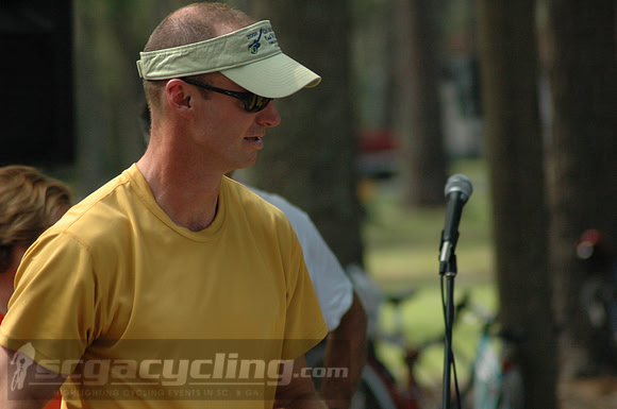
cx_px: 308
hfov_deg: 6.6
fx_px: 5391
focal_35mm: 315
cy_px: 204
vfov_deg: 4.4
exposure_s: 1/800
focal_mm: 210
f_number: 5
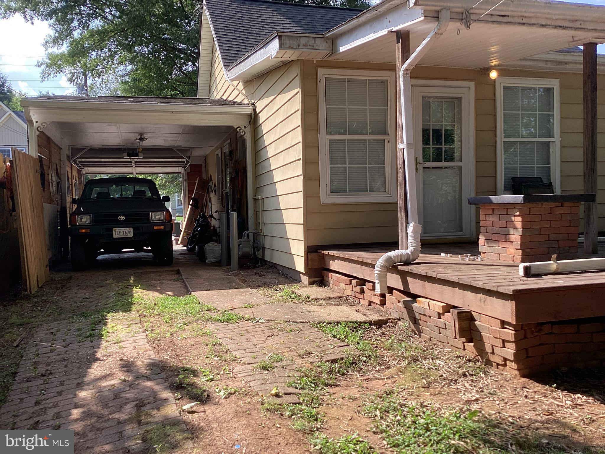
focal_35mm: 31
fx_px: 542
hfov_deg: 58.4
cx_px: 302
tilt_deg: +1.5
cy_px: 227
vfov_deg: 45.4
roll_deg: +1.7
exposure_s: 1/344
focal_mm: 3.3
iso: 25
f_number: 2.4
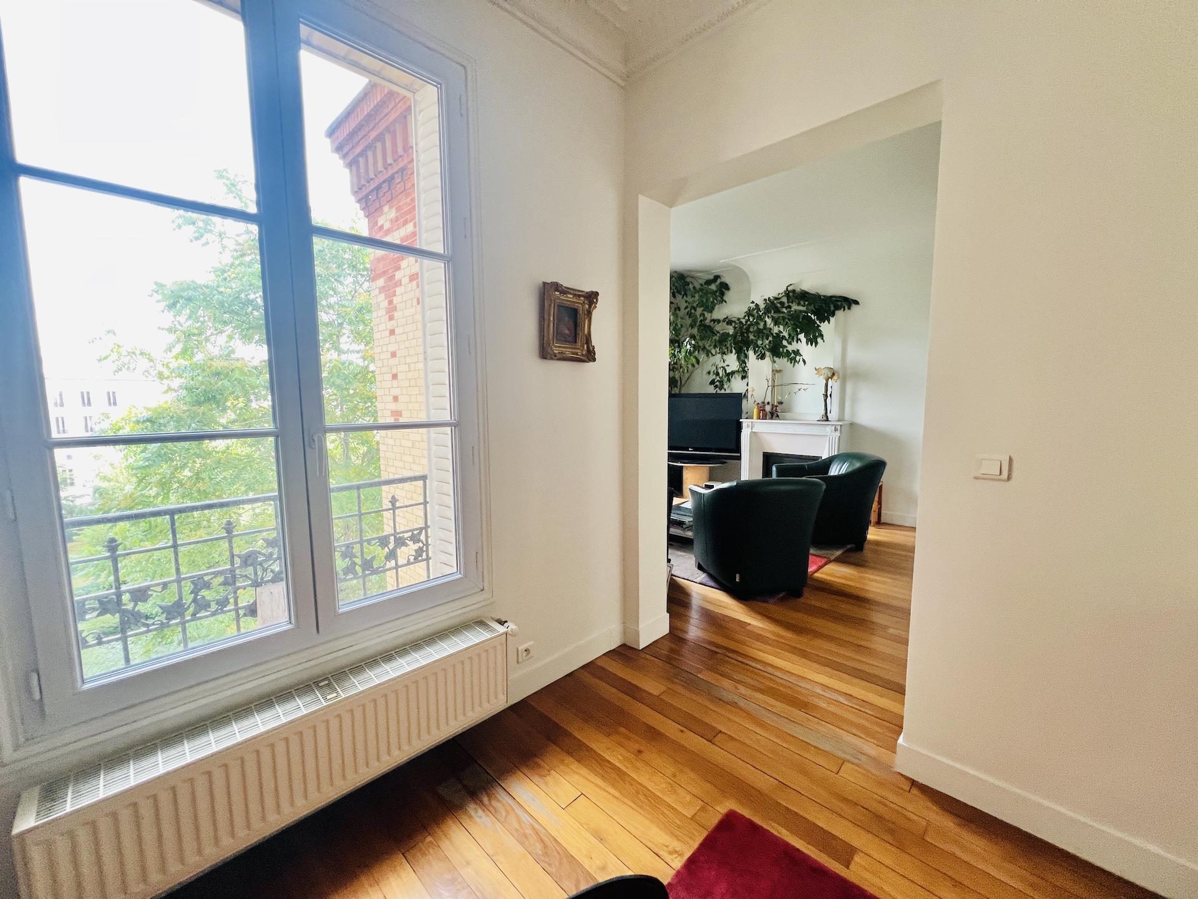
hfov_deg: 106.2
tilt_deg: -5.8
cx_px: 599
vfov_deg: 89.9
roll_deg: -0.3
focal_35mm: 13
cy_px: 450
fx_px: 450
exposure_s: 1/99
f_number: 1.8
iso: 160
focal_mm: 1.57
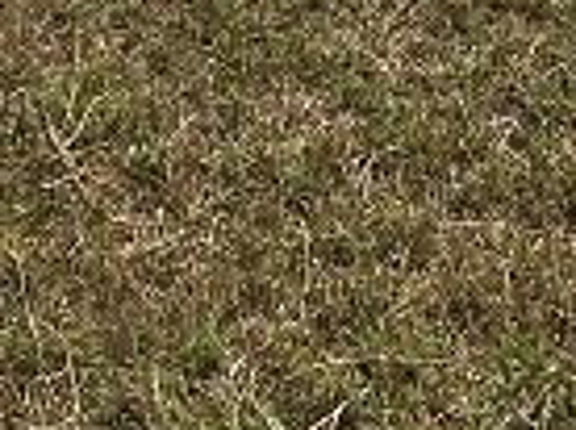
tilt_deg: -3.4
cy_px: -728
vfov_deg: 8.1
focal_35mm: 164
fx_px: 2724
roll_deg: -1.1
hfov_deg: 12.1
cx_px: 215
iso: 25
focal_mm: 3.99
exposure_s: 1/5348
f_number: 1.8
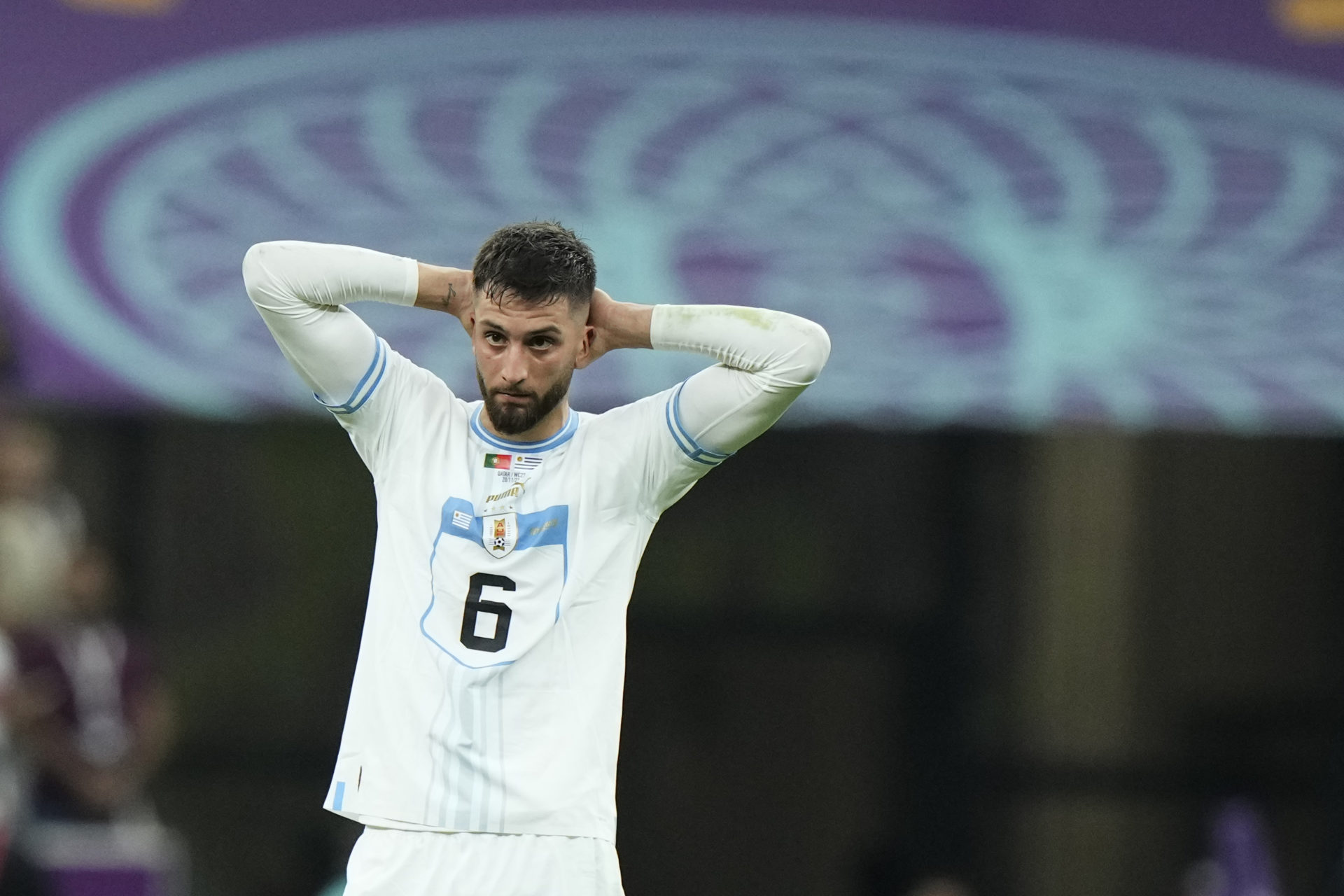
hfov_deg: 3.4
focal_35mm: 600
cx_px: 672
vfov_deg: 2.3
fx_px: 22398
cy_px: 448
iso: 2500
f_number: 3.2
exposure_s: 1/1600
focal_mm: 400
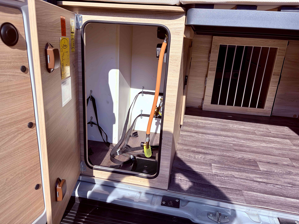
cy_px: 112
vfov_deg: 53.1
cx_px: 150
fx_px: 225
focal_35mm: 26
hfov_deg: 67.3
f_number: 1.6
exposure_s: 1/2747
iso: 50
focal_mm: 5.96
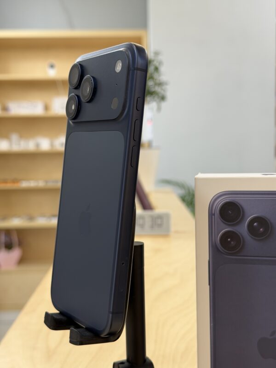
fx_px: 510
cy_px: 184
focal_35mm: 48
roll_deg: +0.3
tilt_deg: -4.1
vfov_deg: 39.7
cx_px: 138
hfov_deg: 30.3
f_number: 1.78
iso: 100
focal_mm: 6.76
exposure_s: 1/72
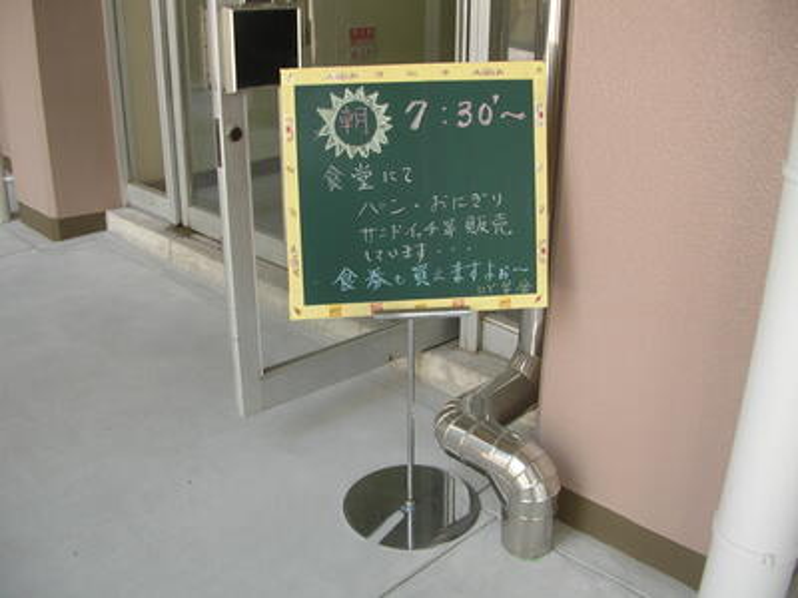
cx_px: 399
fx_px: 807
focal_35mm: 35
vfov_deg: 40.7
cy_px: 299
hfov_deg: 52.6
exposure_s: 1/110
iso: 50
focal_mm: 5.8
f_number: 2.8
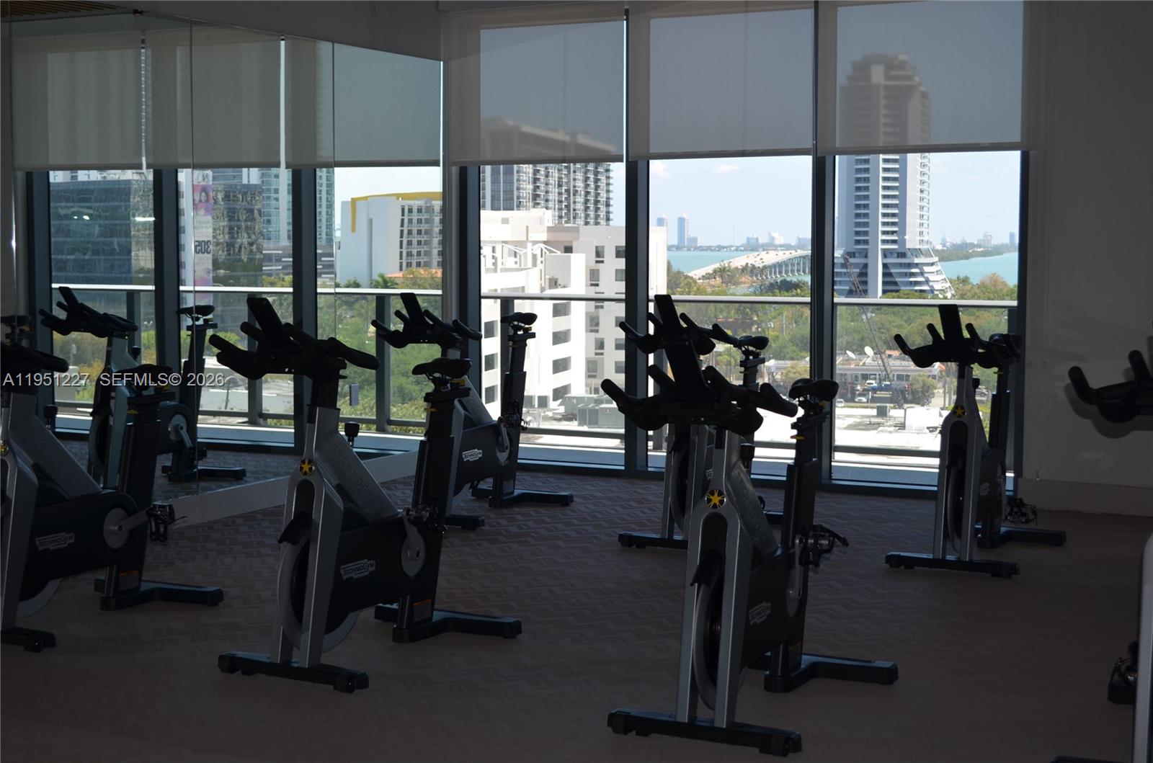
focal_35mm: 54
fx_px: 1726
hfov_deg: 36.9
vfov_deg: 24.9
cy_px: 382
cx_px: 576
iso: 180
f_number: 5
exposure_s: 1/200
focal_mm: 36
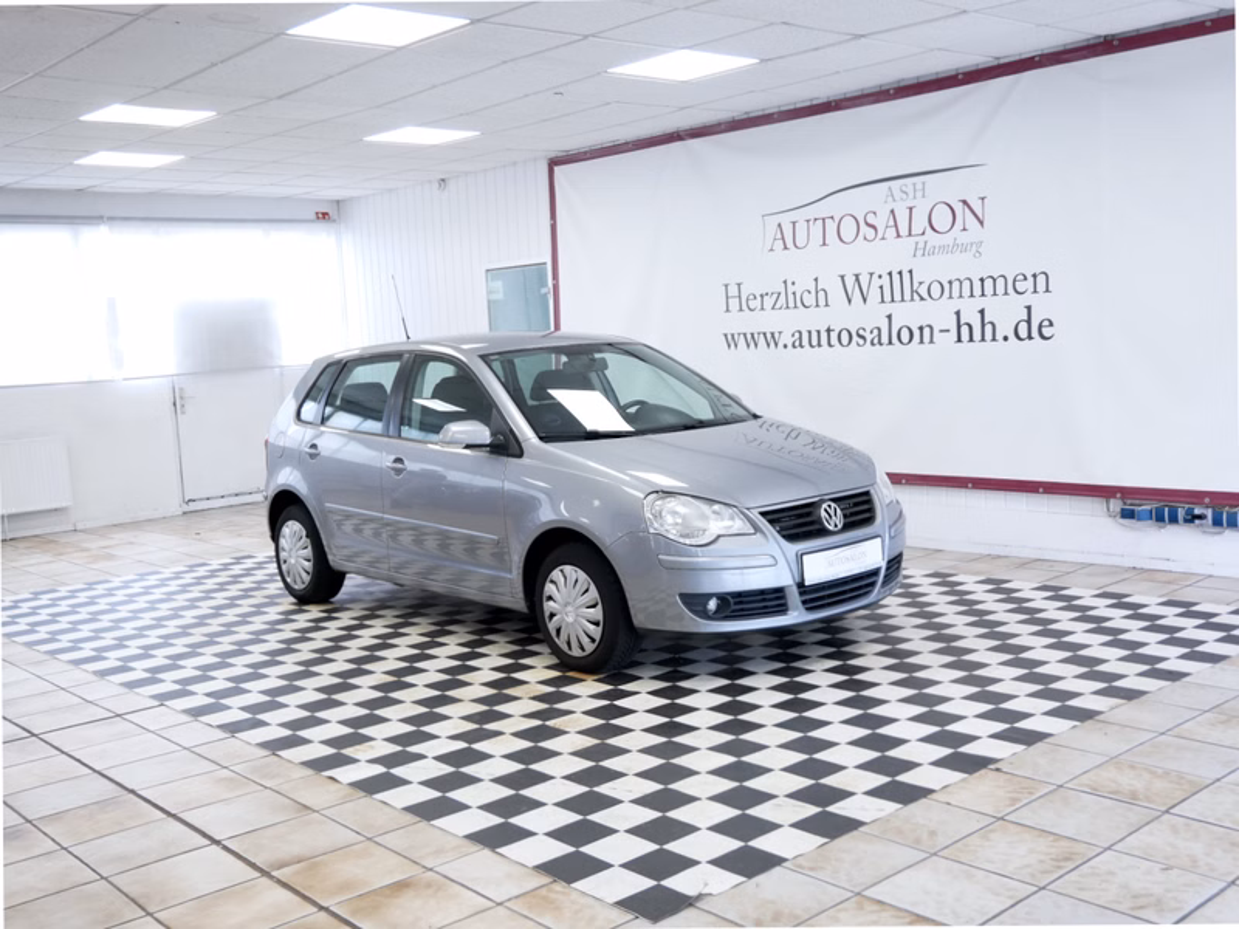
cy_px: 464
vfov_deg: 39.7
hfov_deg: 51.4
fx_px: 1289
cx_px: 620
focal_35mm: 36
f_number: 3.9
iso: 400
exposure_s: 1/60
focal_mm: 18
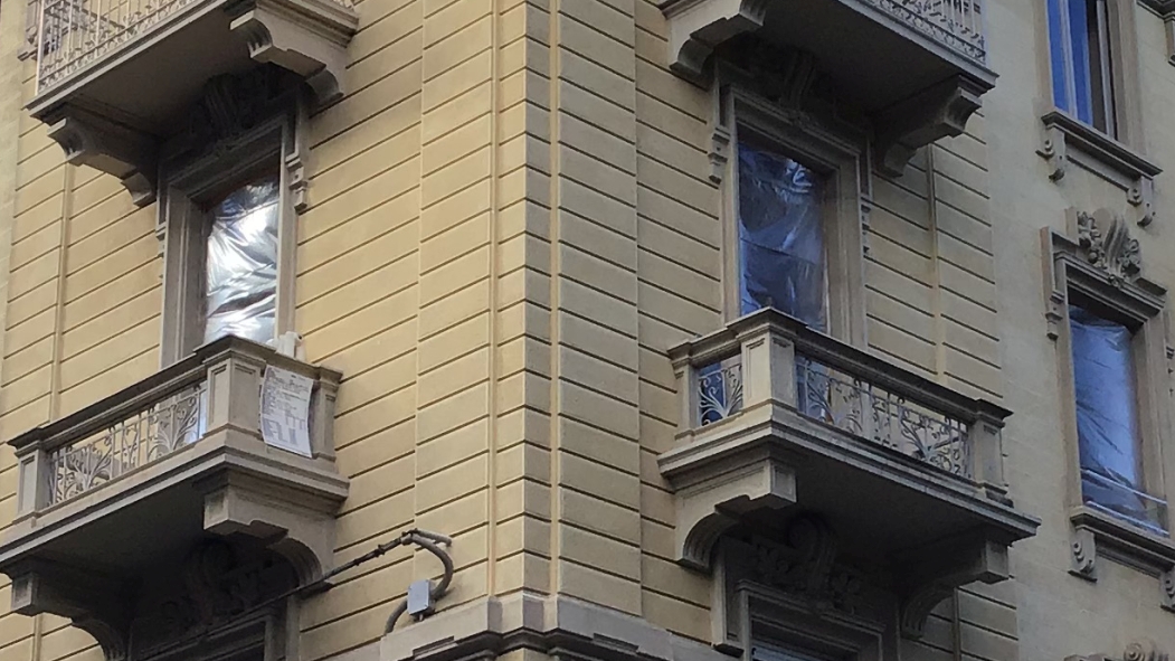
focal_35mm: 90
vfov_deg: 13.4
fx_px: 2804
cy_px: 480
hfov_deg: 23.6
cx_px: 738
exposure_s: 1/331
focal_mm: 3.3
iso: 25
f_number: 2.4
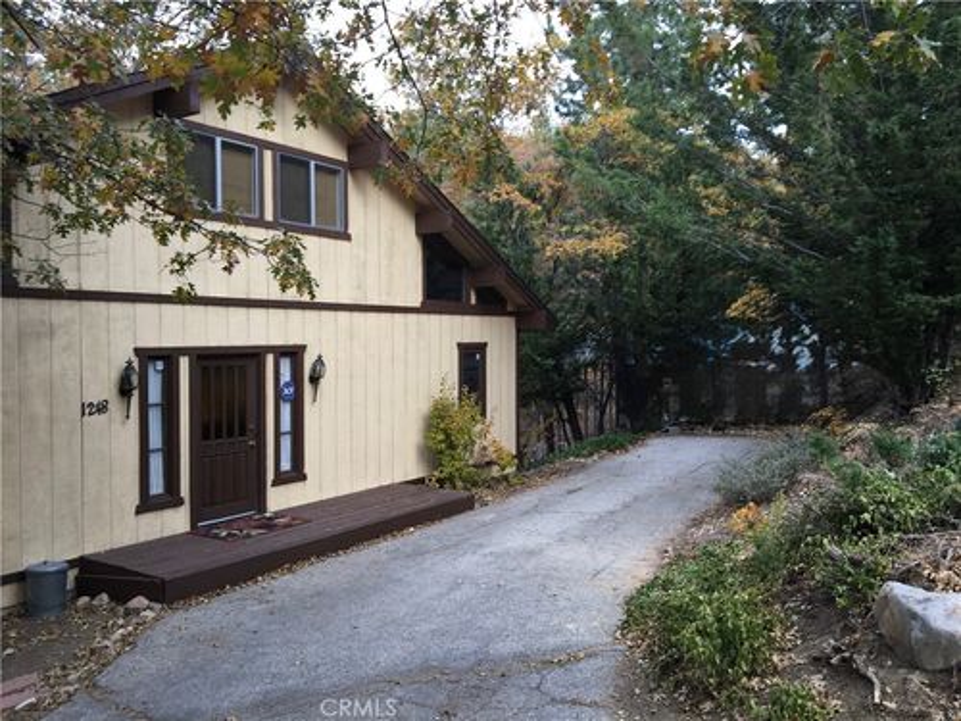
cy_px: 360
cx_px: 480
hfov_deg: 61.7
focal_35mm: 29
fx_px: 805
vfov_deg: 48.2
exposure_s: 1/60
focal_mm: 4.15
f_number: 2.2
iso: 25
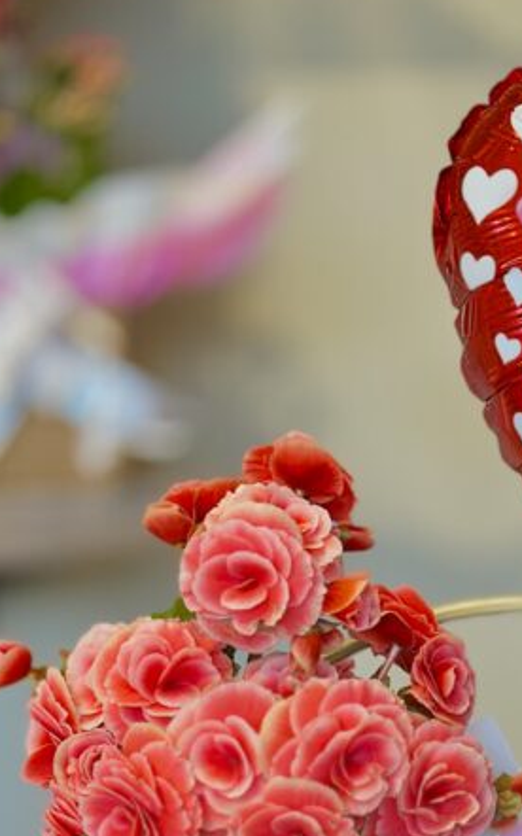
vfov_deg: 17.4
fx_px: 2688
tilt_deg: -11.0
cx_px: 424
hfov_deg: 11.1
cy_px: 760
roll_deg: +1.3
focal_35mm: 118
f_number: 1.78
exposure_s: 1/120
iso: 125
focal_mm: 6.86
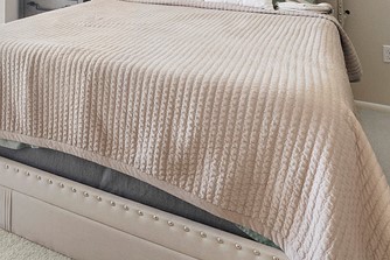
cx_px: 53
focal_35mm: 39
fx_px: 423
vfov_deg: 28.9
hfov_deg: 45.7
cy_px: -64
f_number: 11
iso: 2000
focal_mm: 12
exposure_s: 1/6
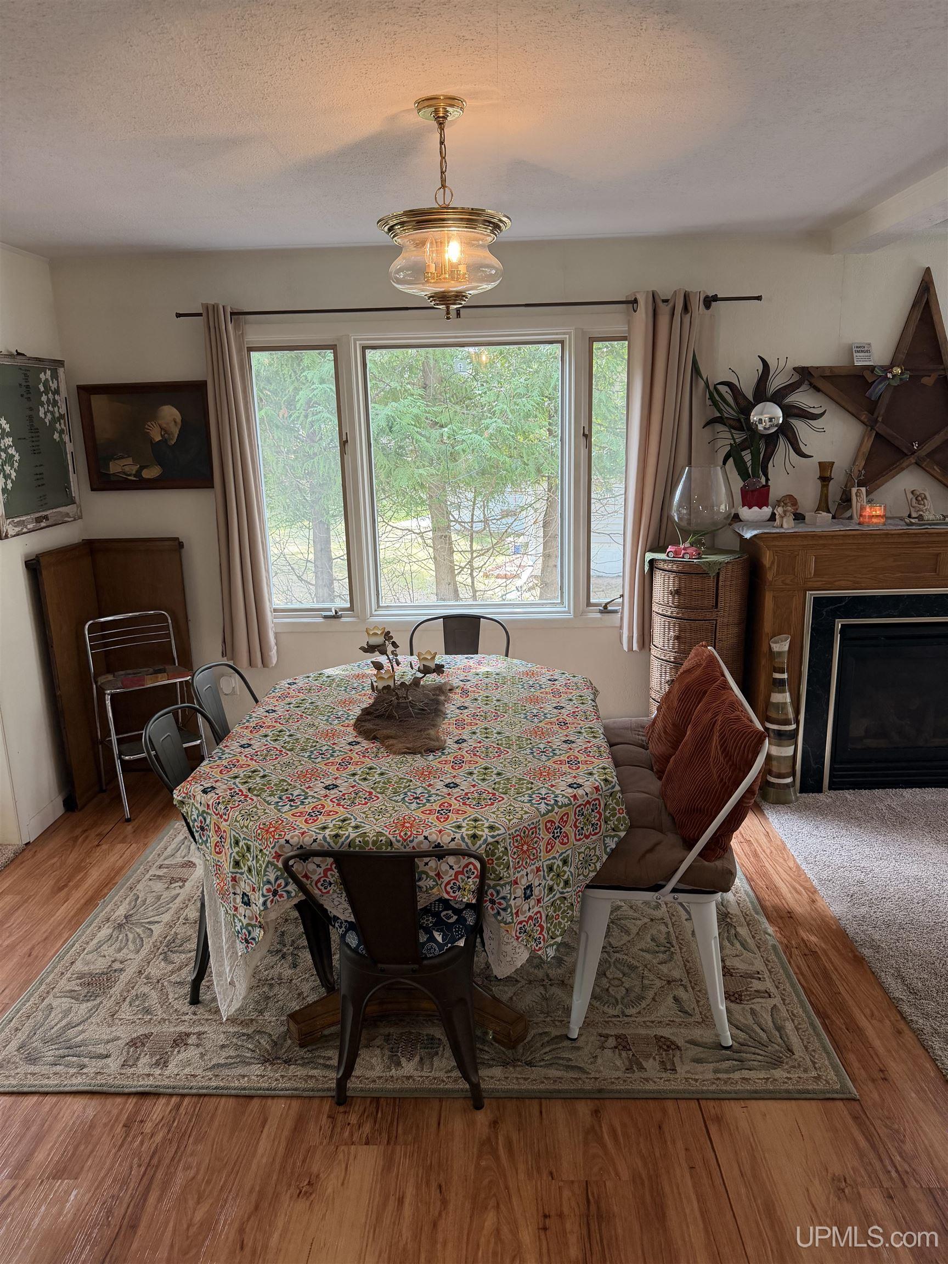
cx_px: 474
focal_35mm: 24
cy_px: 632
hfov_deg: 56.8
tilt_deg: -13.7
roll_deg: +1.5
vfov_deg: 71.6
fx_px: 876
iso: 200
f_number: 1.78
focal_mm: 6.76
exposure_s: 1/120
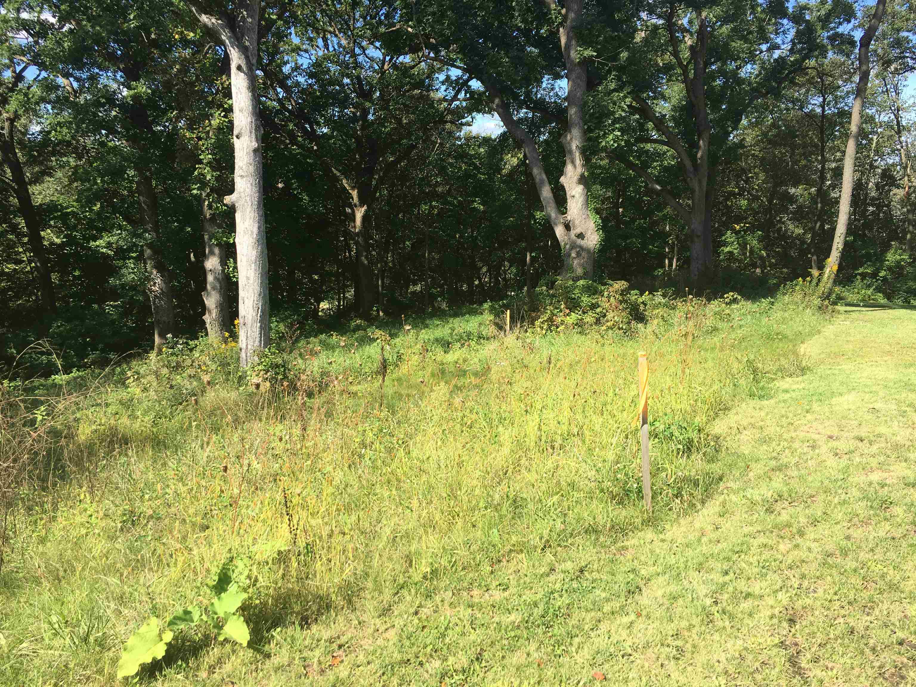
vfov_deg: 48.2
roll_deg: -0.7
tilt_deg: -11.1
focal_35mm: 29
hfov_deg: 61.7
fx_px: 767
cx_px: 458
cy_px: 344
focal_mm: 4.15
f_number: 2.2
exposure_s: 1/582
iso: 25
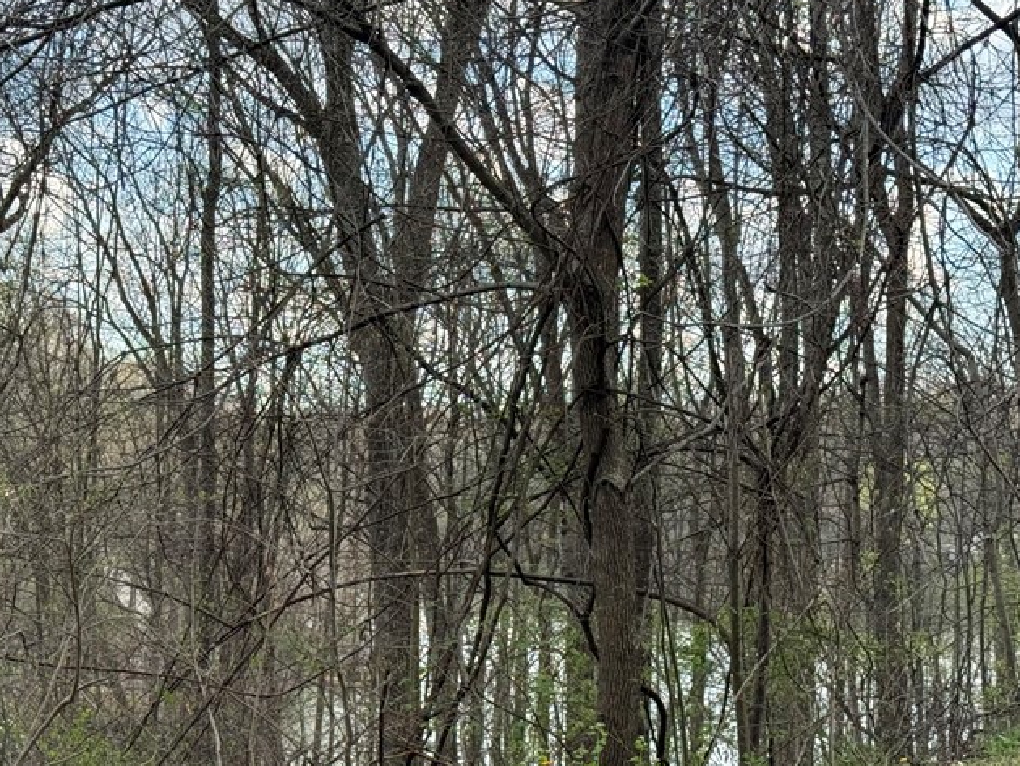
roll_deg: -3.1
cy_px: 523
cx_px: 380
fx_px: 2299
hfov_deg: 24.9
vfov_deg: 18.8
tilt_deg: -0.7
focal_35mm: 78
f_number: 1.78
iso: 100
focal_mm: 6.76
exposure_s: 1/987
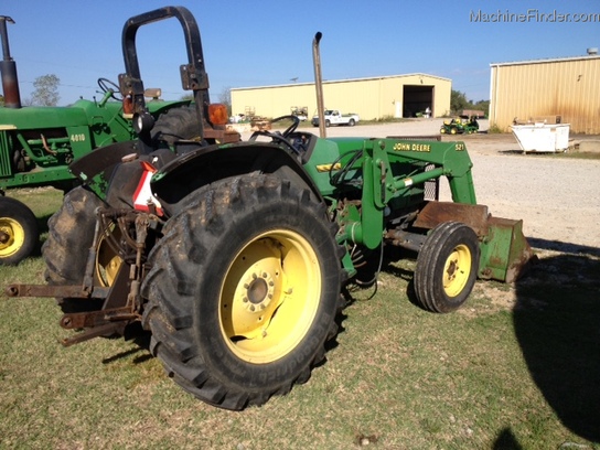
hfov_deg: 52.6
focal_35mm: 35
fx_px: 607
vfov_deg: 40.7
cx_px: 300
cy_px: 225
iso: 64
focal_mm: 4.28
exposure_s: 1/1727
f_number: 2.4
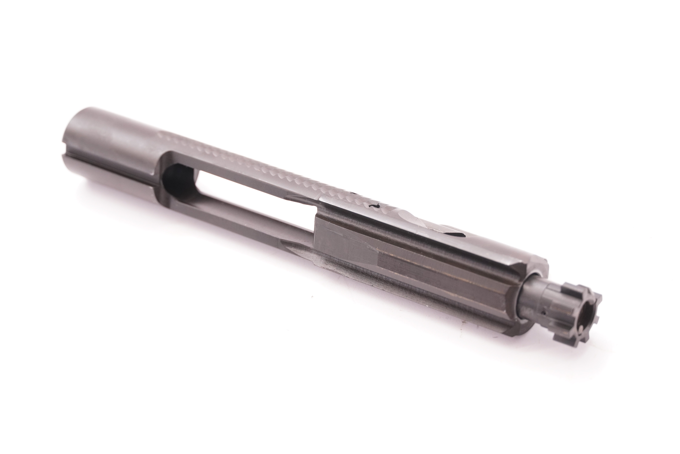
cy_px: 227
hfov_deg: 20.6
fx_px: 1871
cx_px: 340
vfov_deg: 13.8
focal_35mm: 99
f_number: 5.6
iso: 1000
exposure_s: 1/125
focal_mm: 66
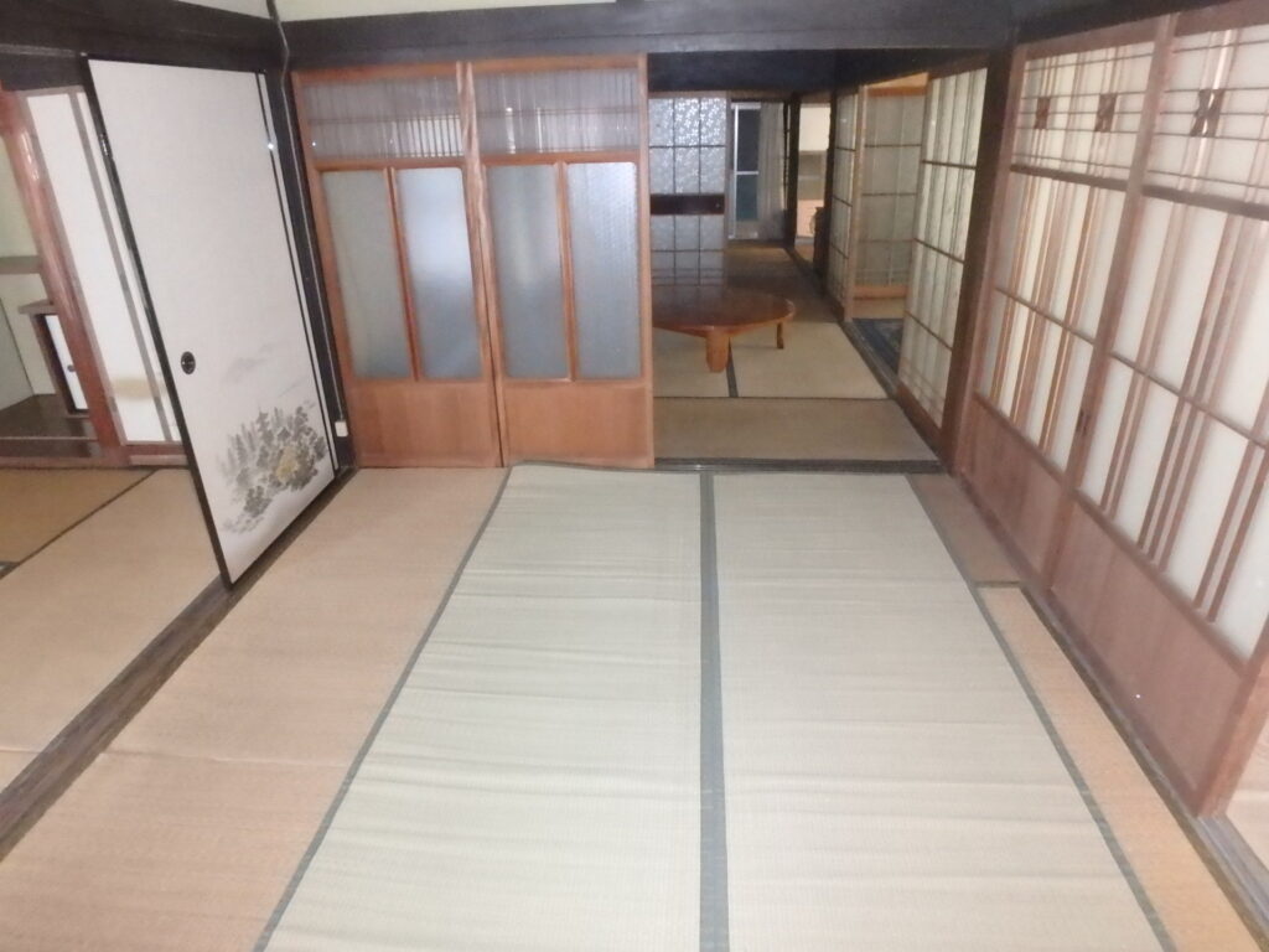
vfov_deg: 63.4
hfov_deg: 79.0
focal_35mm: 21
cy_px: 476
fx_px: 770
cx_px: 634
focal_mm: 3.7
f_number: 6
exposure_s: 1/30
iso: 1600
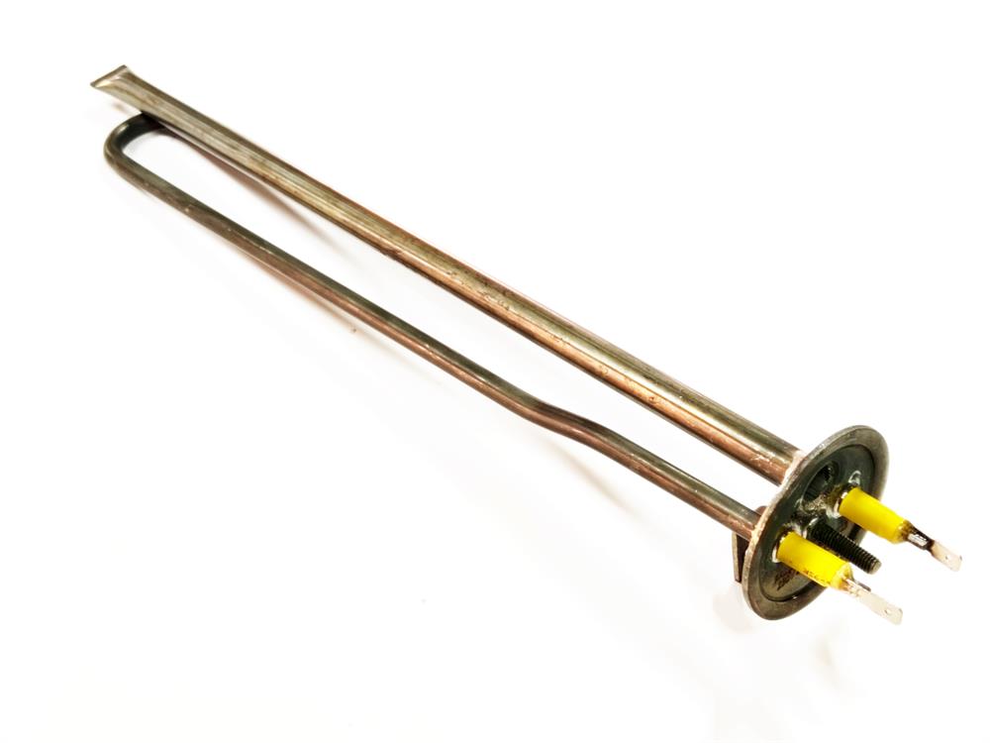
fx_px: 744
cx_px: 495
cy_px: 372
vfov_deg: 53.1
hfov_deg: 67.3
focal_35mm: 26
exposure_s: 1/33
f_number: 1.79
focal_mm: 4.74
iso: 169
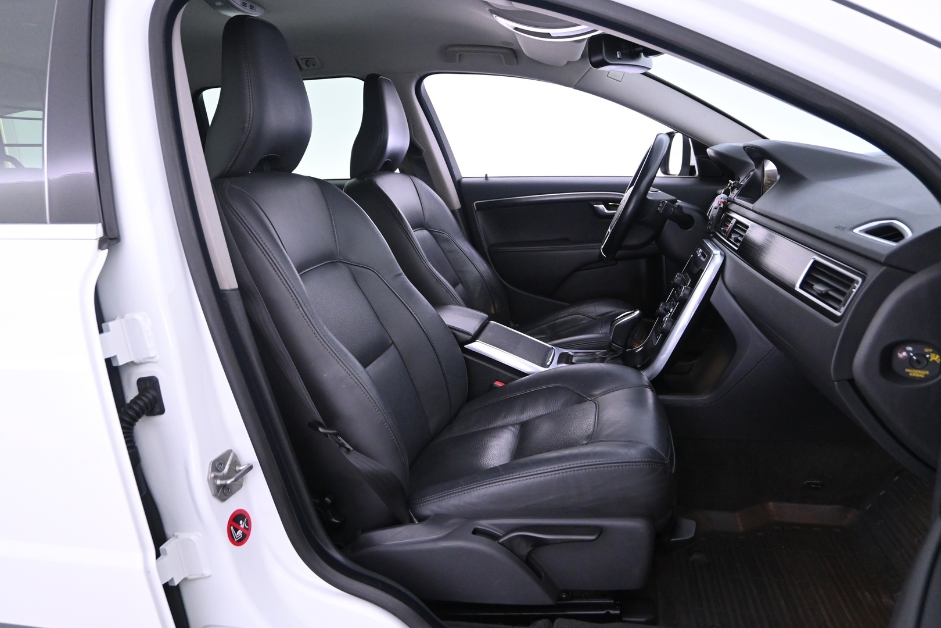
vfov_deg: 47.9
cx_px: 470
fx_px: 706
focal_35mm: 27
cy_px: 314
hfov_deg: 67.4
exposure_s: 1/40
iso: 3200
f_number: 3.5
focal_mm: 18
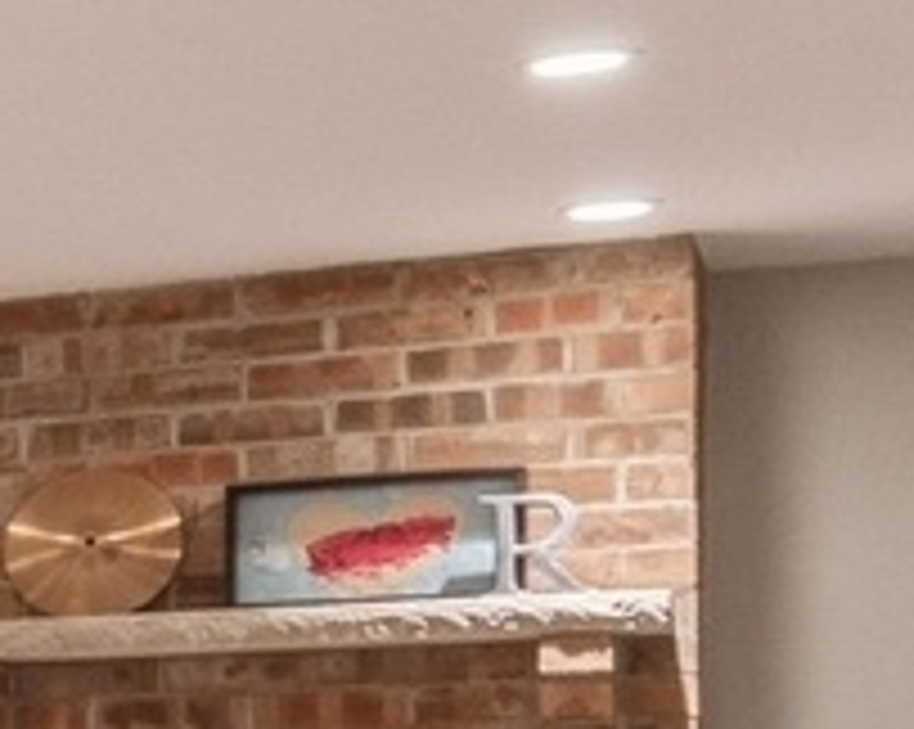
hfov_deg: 9.4
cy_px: 972
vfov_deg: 11.1
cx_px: -2193
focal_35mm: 135
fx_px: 3648
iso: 250
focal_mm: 12
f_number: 8
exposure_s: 1/2
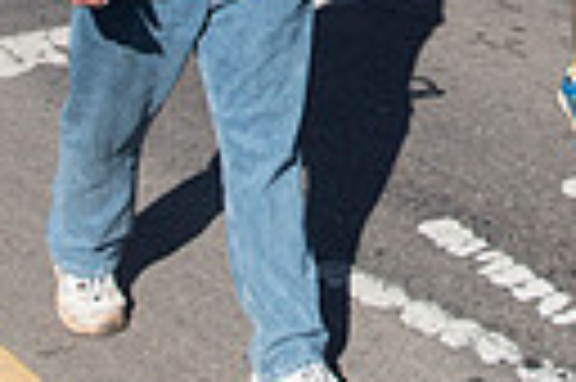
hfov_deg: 18.2
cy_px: -339
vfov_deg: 11.5
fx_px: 1742
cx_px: 594
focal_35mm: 109
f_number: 4.5
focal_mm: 24
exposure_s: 1/1600
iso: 250
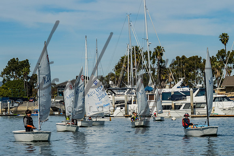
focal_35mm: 134
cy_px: 85
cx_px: 129
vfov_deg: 10.2
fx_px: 871
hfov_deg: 15.3
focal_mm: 105
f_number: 10
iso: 250
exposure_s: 1/1000
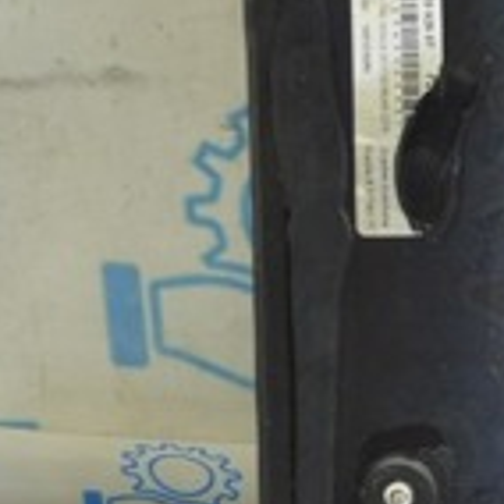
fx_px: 2652
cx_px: 674
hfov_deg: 10.6
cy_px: 201
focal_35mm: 161
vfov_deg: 10.9
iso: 400
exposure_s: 1/20
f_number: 5.6
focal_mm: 28
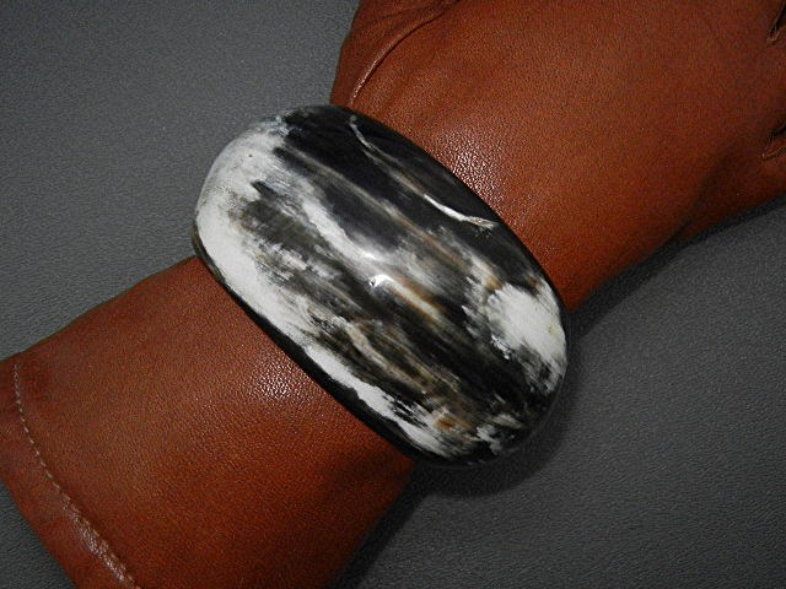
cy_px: 294
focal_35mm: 39
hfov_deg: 47.9
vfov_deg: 36.8
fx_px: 886
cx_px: 393
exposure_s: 1/30
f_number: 7.4
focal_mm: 7.1
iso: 800
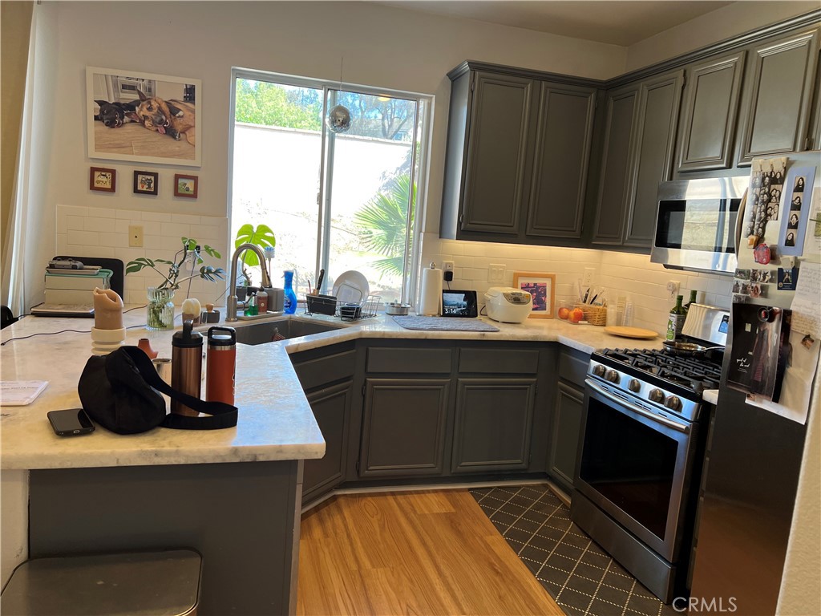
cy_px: 308
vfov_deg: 53.1
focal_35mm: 26
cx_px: 410
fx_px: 617
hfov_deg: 67.3
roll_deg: -4.0
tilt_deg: -7.5
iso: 40
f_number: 1.5
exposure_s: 1/120
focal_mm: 5.7
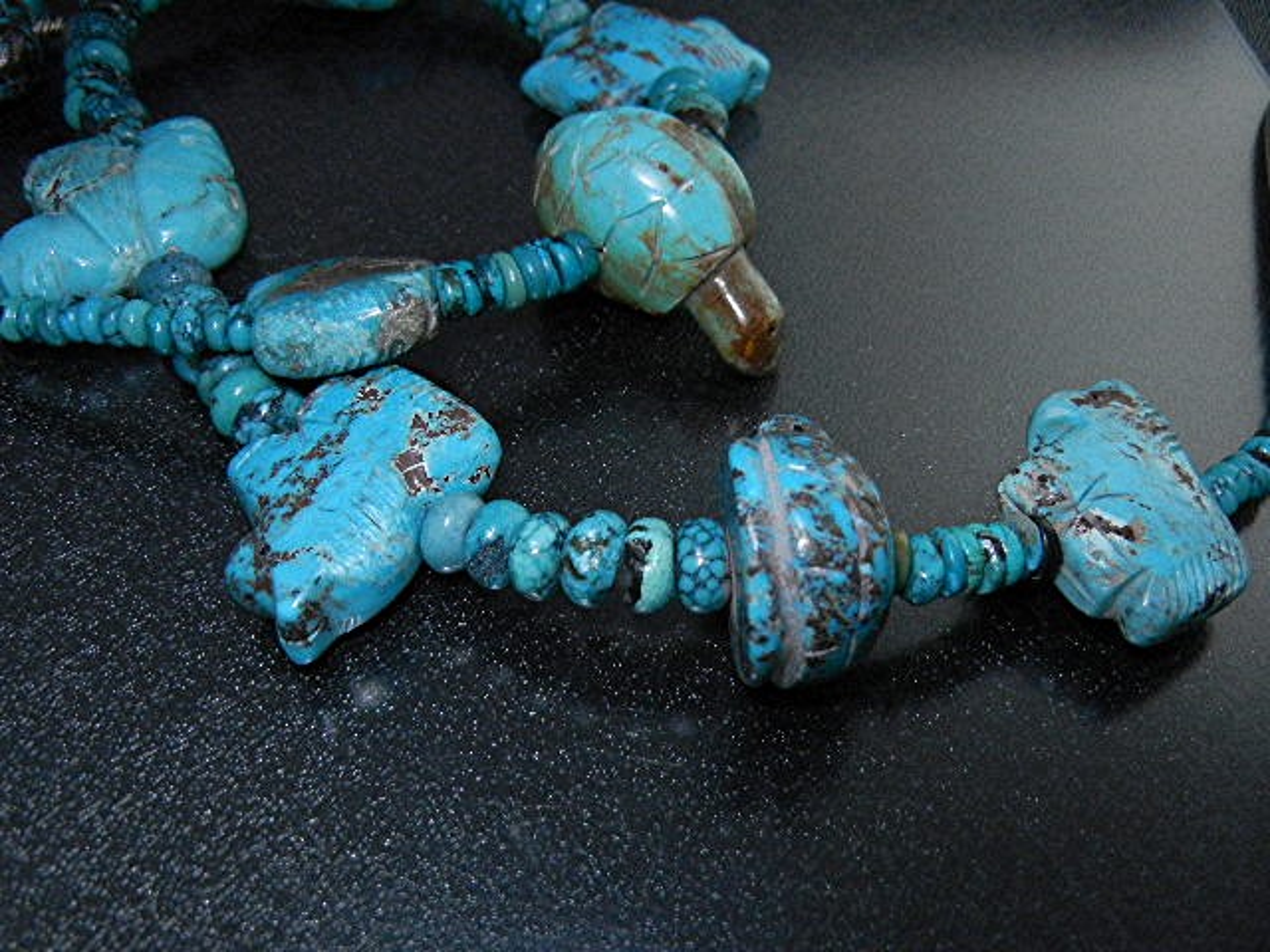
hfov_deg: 54.0
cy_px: 476
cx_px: 635
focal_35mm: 34
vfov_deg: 41.8
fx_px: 1247
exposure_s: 1/30
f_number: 7.2
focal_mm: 6.2
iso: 800
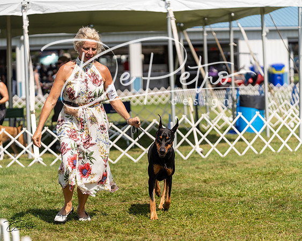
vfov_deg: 12.9
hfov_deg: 16.1
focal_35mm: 119
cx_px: 151
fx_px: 1067
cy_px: 120
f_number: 2.8
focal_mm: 106
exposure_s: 1/3200
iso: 200
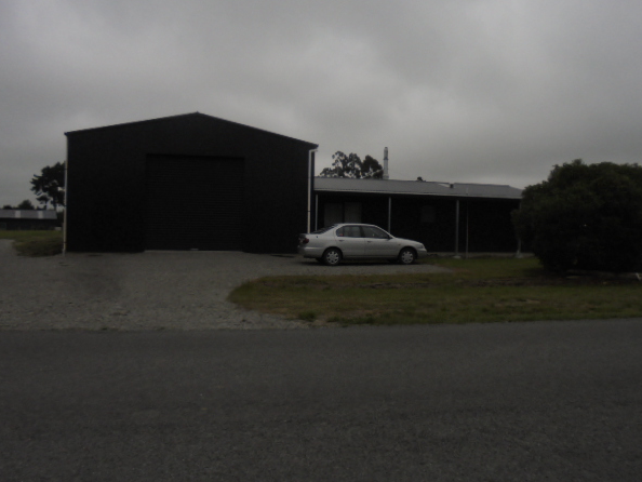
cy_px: 226
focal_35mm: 28
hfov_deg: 63.4
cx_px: 338
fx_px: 520
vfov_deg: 49.7
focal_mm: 4.6
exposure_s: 1/1250
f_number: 3.5
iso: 100
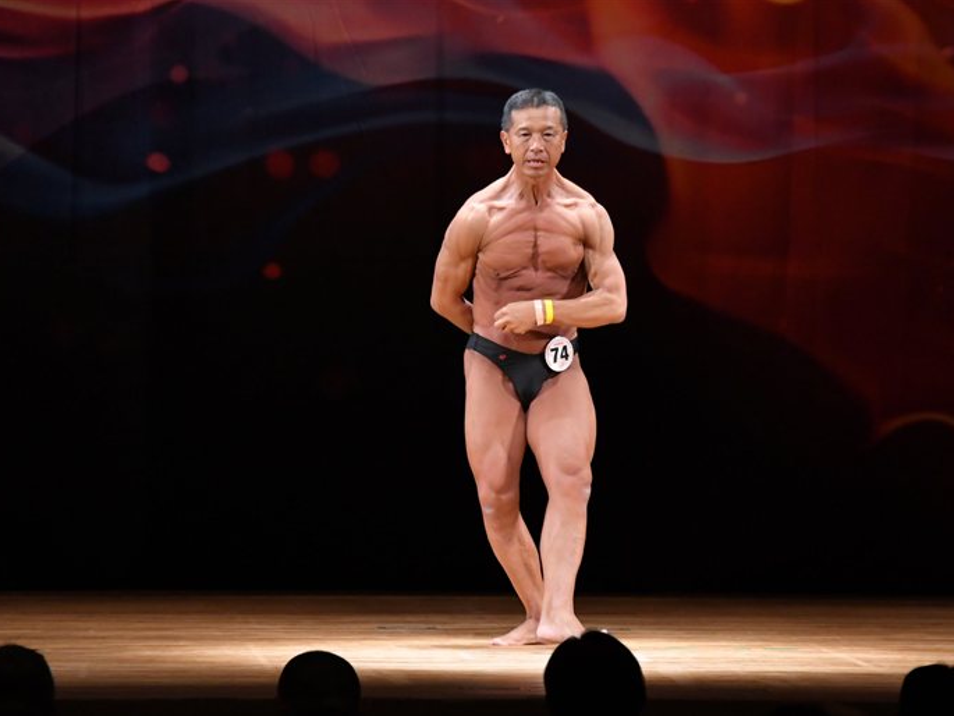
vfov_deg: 5.7
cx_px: 480
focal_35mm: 261
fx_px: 7194
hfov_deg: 7.6
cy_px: 358
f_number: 5.6
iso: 4000
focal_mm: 160
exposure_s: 1/400
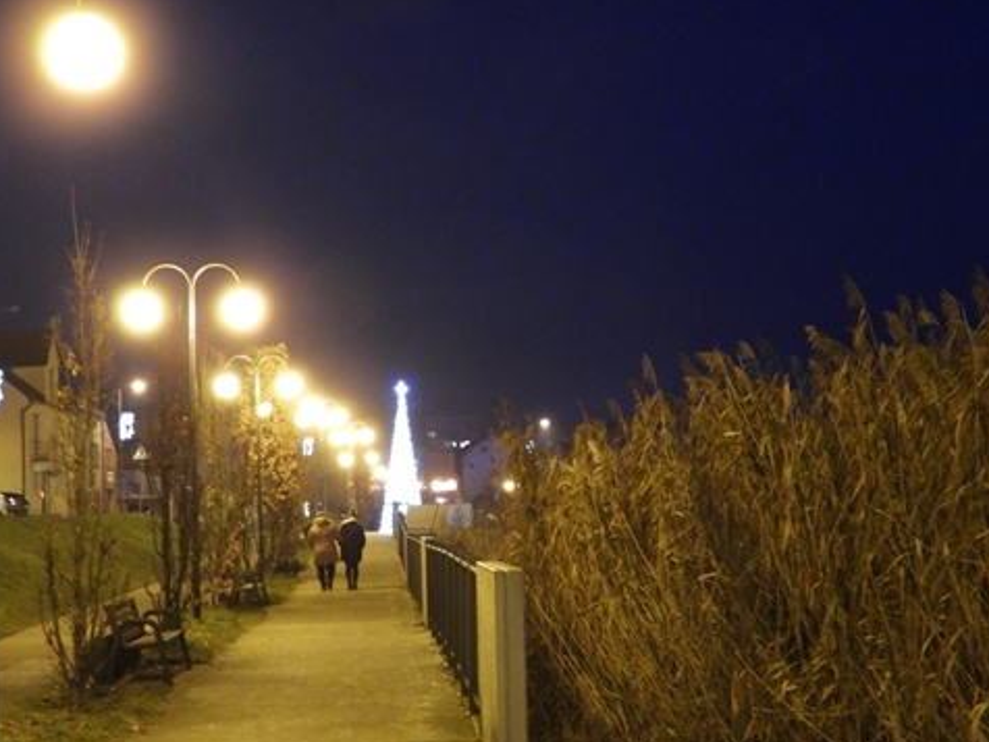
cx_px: 449
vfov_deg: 23.2
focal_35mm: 63
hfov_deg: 30.7
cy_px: 457
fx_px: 1800
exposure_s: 1/4
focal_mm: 9
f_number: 3.2
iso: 800
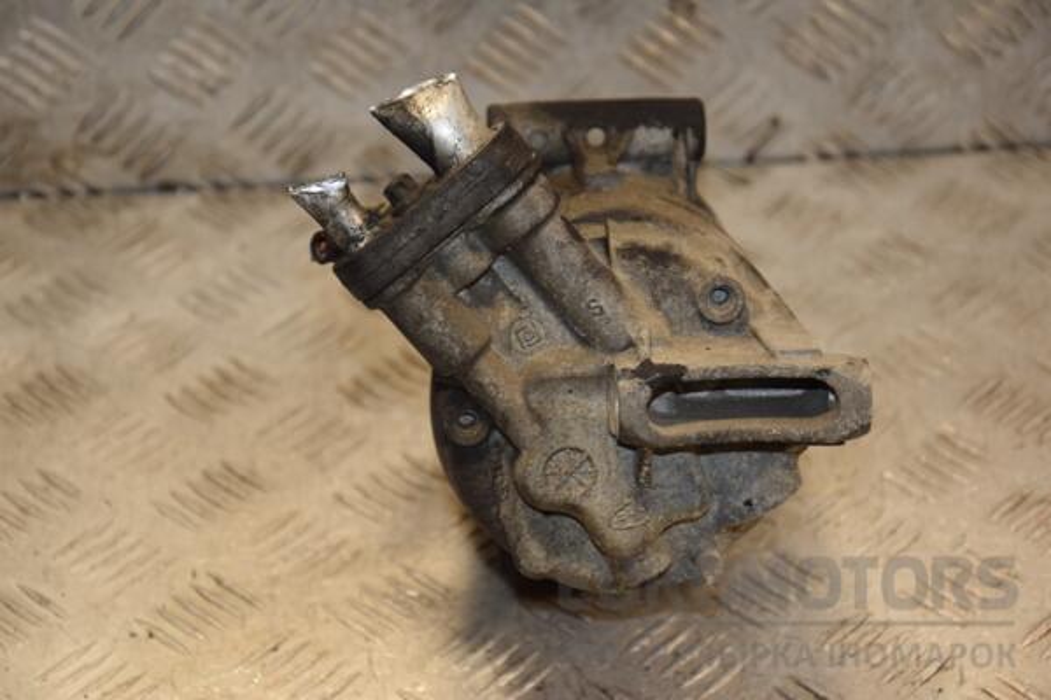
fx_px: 3065
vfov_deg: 13.0
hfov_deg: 19.5
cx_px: 526
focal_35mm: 105
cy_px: 350
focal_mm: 70
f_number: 5.3
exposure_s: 1/200
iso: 800
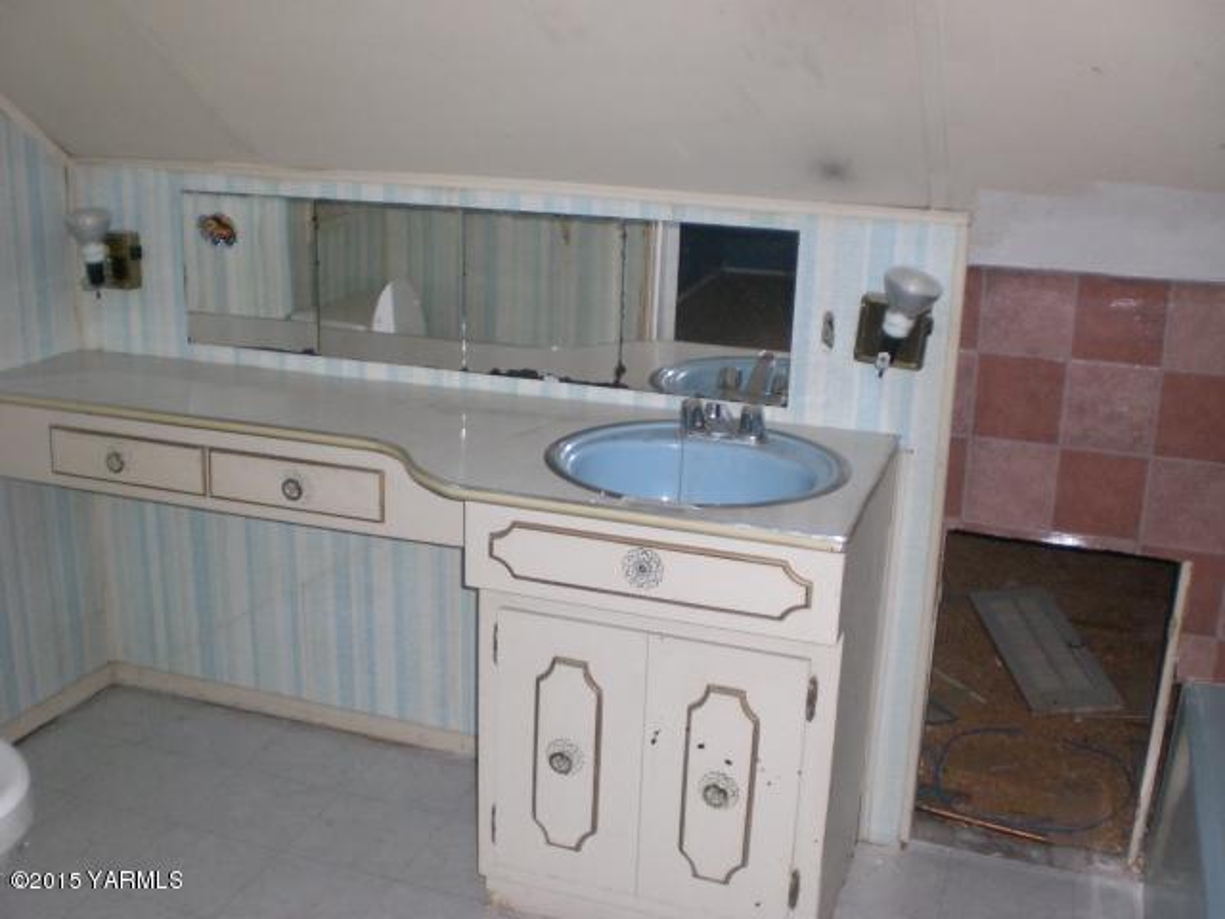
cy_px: 460
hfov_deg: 49.0
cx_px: 612
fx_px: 1345
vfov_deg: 37.7
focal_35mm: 38
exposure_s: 1/60
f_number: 3.1
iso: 200
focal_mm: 6.3
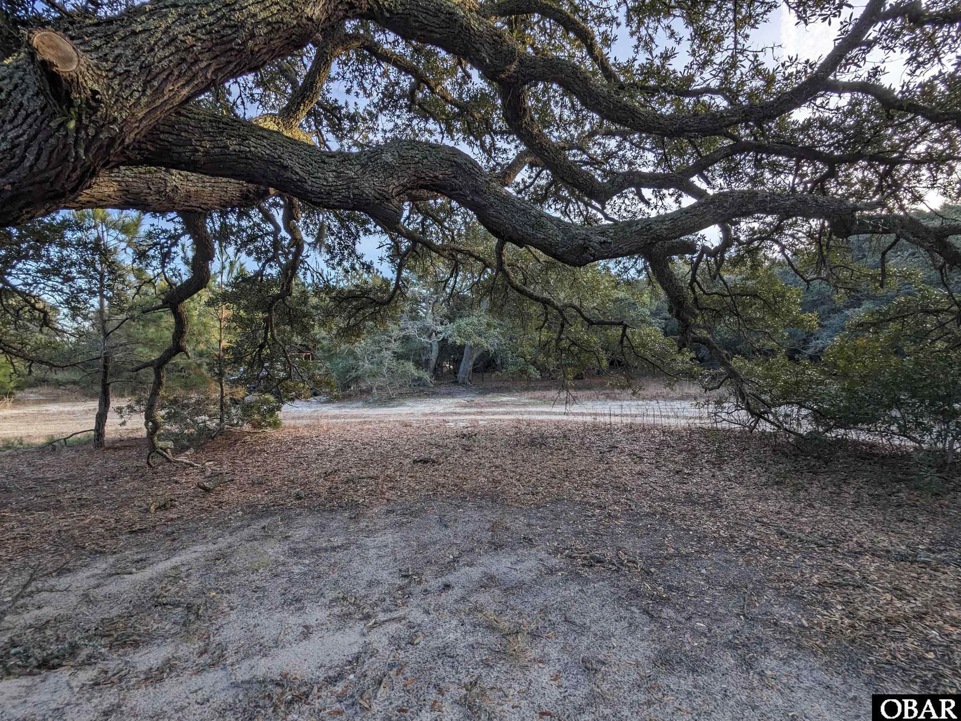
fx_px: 444
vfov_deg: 78.1
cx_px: 480
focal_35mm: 16
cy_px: 360
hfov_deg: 94.5
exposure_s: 1/306
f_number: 2.2
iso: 35
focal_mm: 2.22
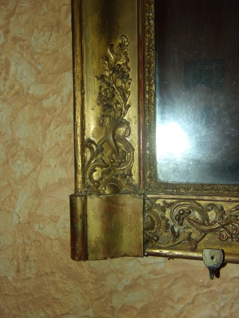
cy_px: 159
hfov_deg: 46.8
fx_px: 276
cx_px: 120
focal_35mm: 30
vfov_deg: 60.0
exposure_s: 1/34
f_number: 3.7
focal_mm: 5.4
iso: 160
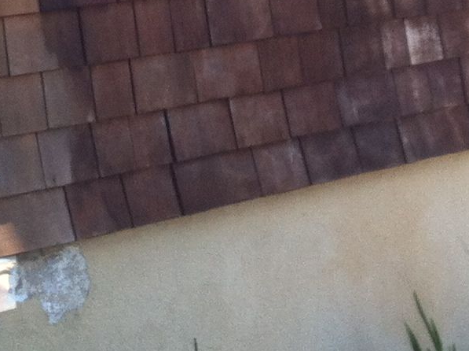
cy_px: -54
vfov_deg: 9.6
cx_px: 196
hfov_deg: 13.0
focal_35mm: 152
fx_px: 2057
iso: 100
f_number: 2.8
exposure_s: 1/120
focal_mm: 3.85
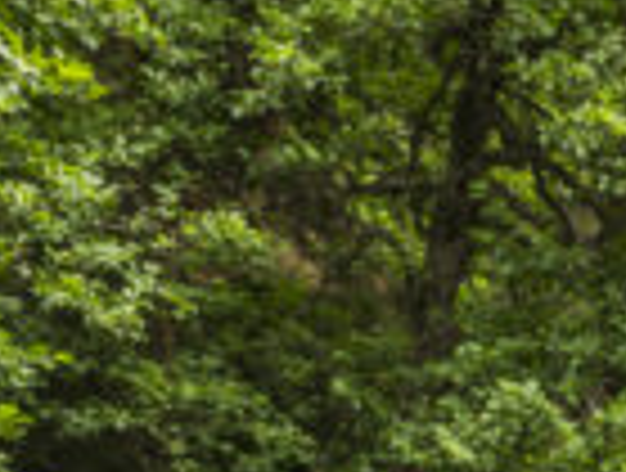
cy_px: 1382
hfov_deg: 14.8
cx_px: 1036
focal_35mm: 120
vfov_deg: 9.7
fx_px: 2176
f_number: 22
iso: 50
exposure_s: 1/5
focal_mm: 17
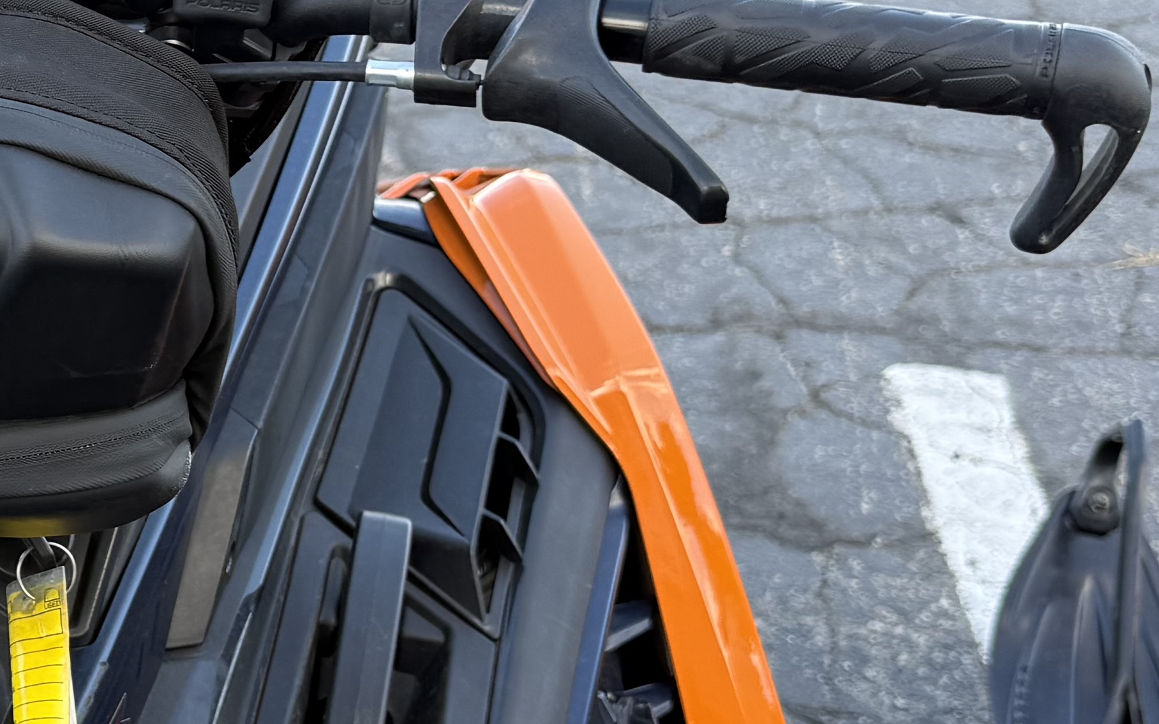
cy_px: 320
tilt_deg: -25.4
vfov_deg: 16.3
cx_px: -112
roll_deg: -0.5
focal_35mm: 80
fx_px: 2527
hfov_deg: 24.2
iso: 50
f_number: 1.78
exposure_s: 1/137
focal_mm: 6.76
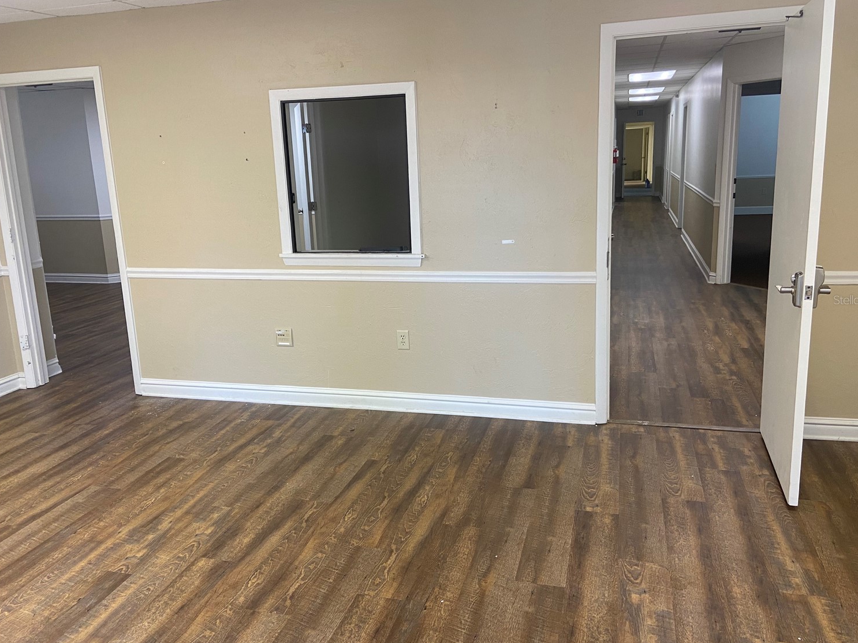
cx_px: 426
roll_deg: +2.8
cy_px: 300
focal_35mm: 28
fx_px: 694
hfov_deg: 63.5
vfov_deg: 49.7
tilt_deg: -12.9
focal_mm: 4.25
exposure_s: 1/60
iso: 100
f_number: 1.8
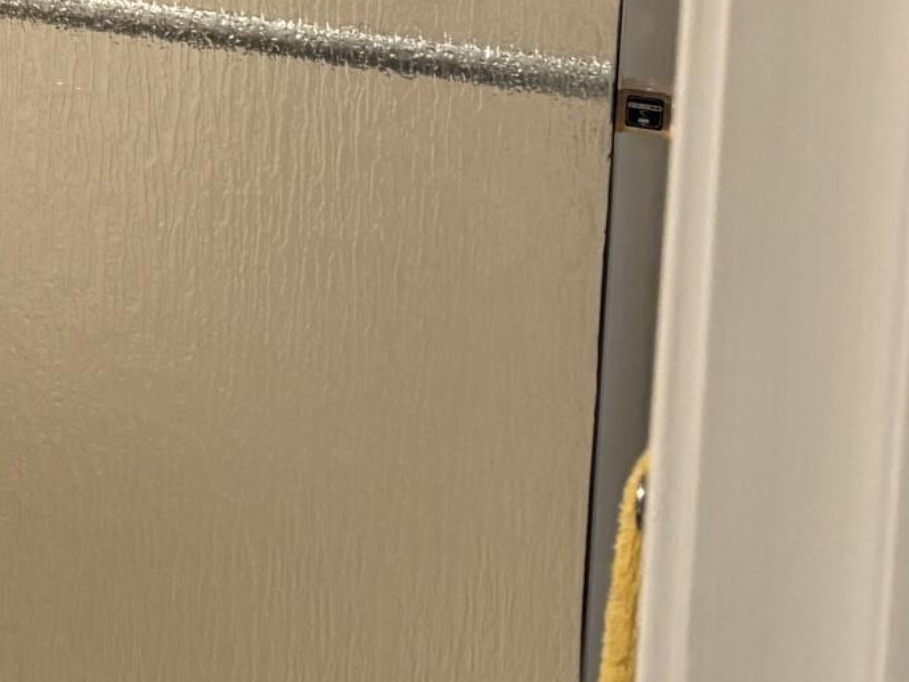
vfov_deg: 12.6
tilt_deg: -9.6
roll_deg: +0.8
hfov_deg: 15.2
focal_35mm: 114
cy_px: -195
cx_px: -658
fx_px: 2994
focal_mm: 5.96
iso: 200
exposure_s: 1/60
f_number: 1.6
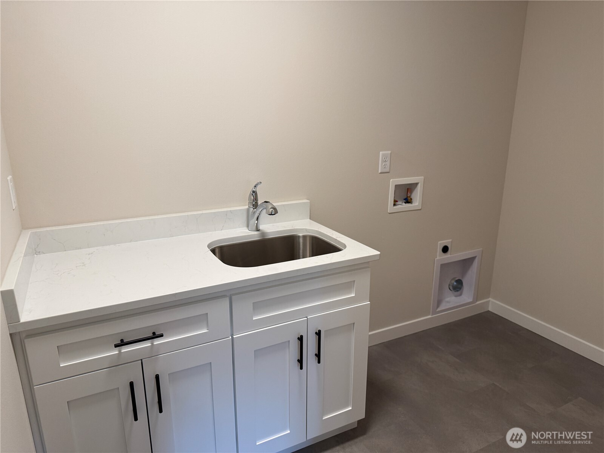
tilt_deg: -16.0
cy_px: 226
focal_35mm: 24
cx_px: 302
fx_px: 419
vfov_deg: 56.8
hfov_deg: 71.6
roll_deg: +0.5
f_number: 1.78
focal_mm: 6.76
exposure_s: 1/120
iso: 200
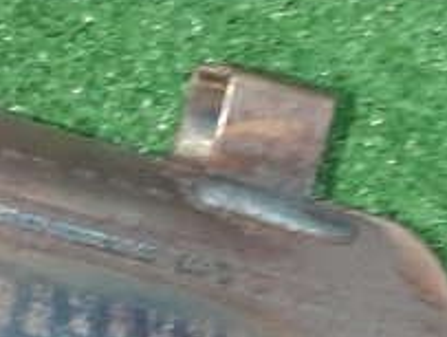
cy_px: 557
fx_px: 2380
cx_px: -2
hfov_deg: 10.6
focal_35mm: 184
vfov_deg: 7.9
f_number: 1.7
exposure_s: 1/33
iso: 184
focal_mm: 3.93
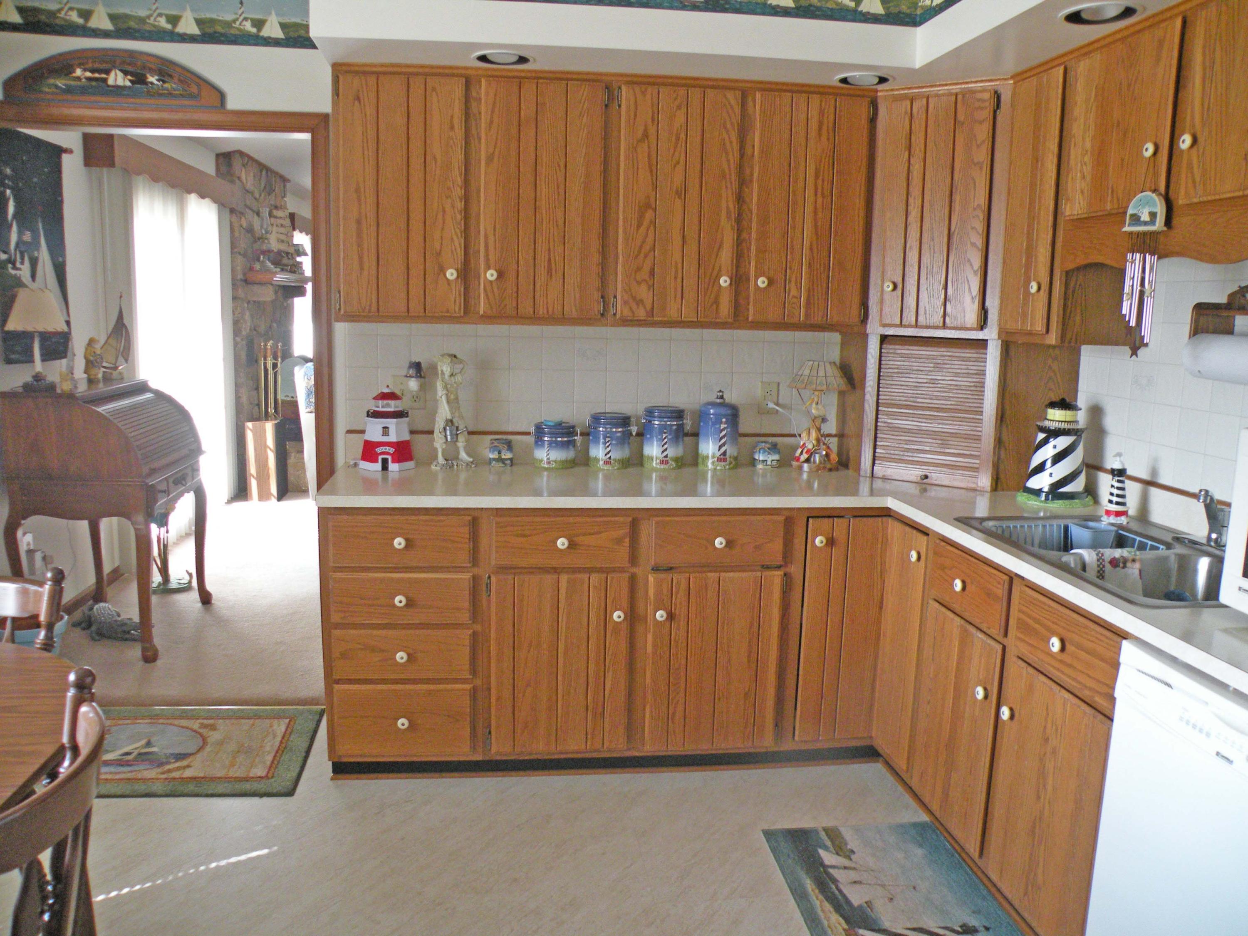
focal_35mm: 27
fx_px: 973
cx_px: 624
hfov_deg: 65.3
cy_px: 468
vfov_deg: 51.4
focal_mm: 4.7
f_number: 2.8
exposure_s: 1/59.8
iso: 205
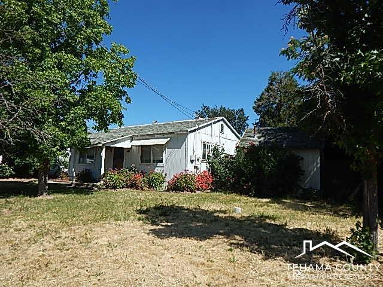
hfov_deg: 76.4
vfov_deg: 61.1
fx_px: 243
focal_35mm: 22
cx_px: 192
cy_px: 144
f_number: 6
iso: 125
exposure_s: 1/640
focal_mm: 4
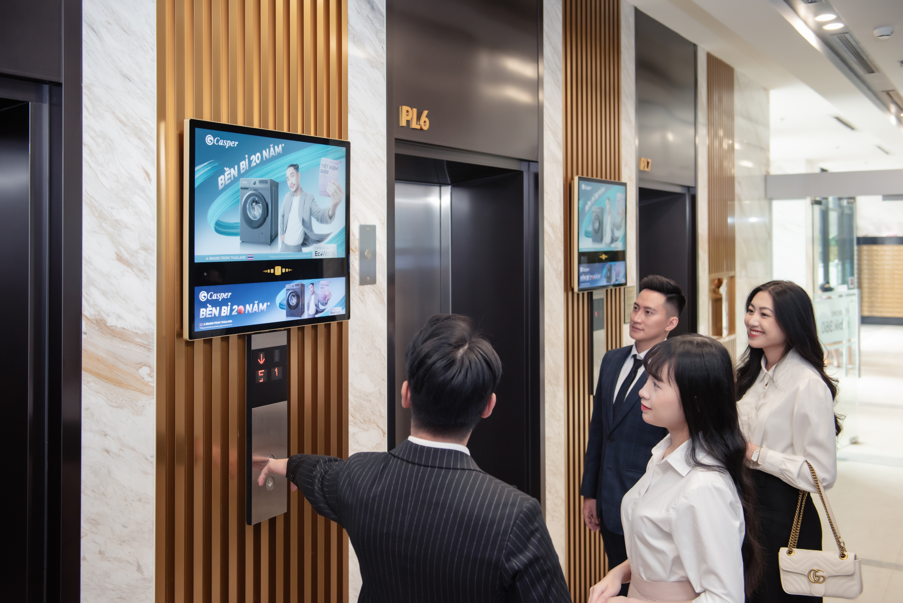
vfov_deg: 37.9
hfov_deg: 54.4
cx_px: 452
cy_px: 302
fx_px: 878
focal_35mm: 35
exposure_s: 1/100
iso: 1100
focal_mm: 35
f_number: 3.5
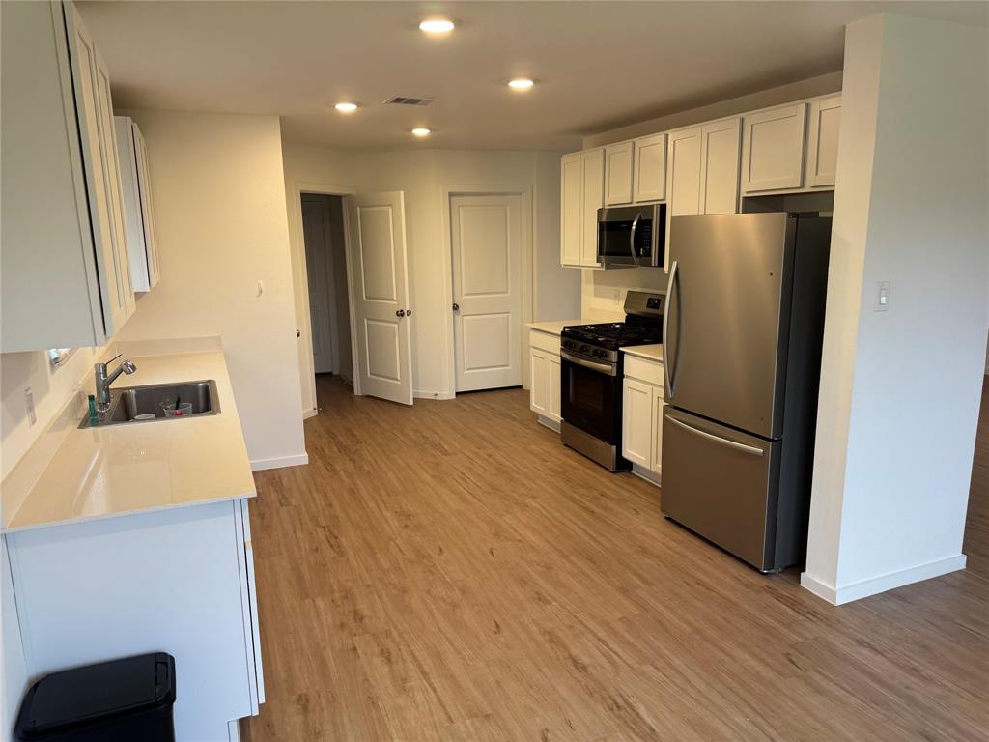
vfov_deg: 56.8
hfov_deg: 71.6
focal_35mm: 24
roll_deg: +0.6
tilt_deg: -12.2
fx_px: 686
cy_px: 371
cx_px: 494
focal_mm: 6.76
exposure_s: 1/120
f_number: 1.78
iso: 200
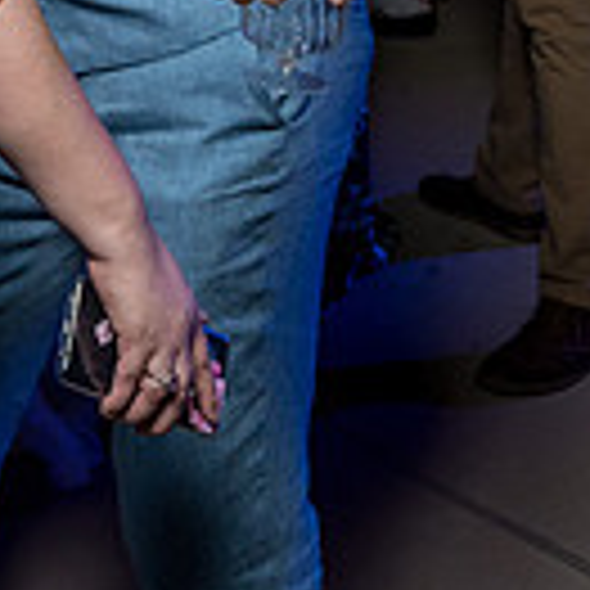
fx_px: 1755
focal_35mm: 91
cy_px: -302
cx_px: 23
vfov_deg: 17.2
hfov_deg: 18.7
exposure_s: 1/200
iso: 2000
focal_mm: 21
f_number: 5.6
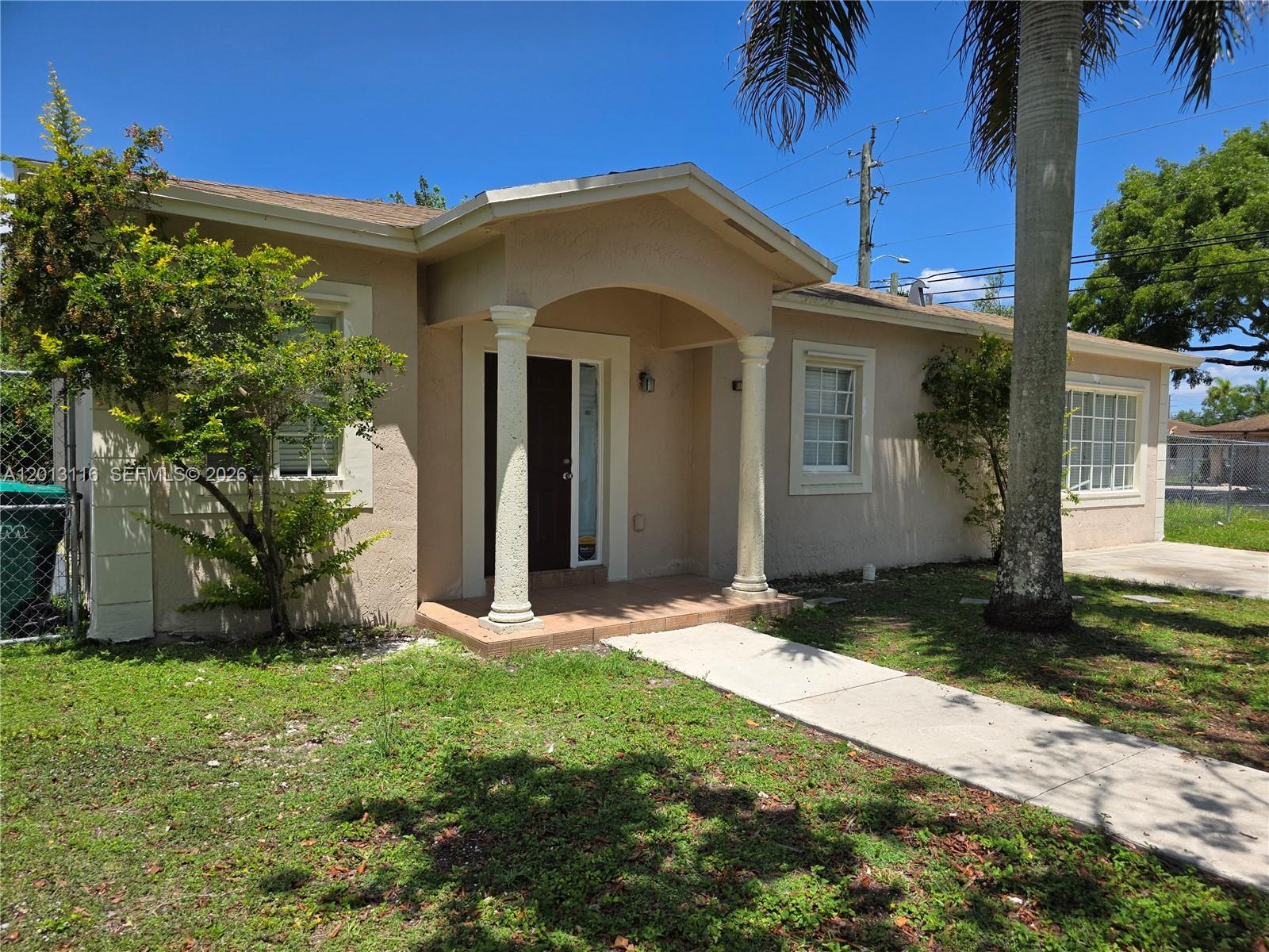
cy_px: 476
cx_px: 634
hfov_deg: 73.9
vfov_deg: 58.9
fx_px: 843
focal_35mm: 23
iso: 80
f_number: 1.7
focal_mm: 6.3
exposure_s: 1/5778
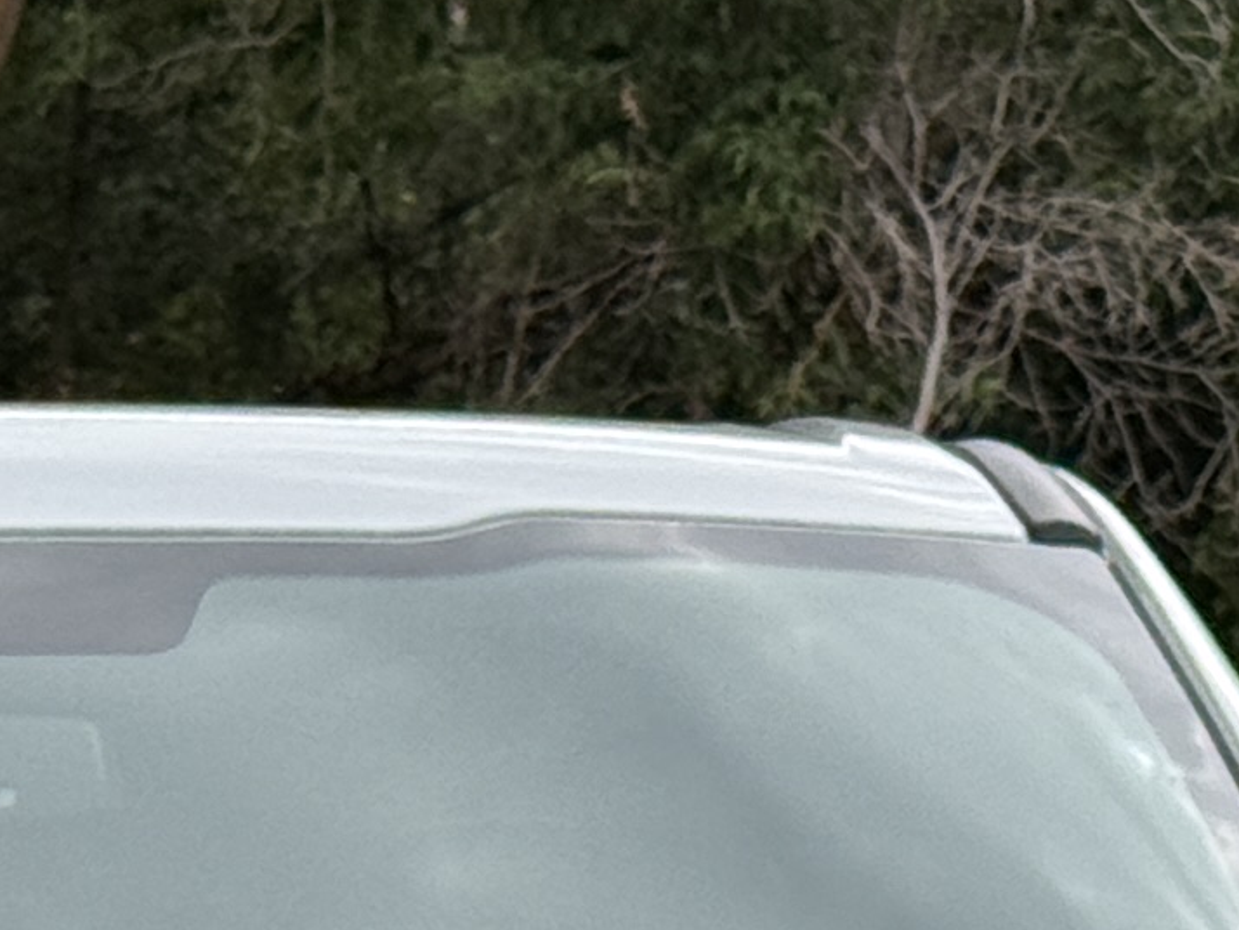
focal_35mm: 271
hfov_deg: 7.3
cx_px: -222
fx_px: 9703
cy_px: 2571
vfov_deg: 5.2
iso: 64
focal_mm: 6.76
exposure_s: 1/1931
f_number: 1.78
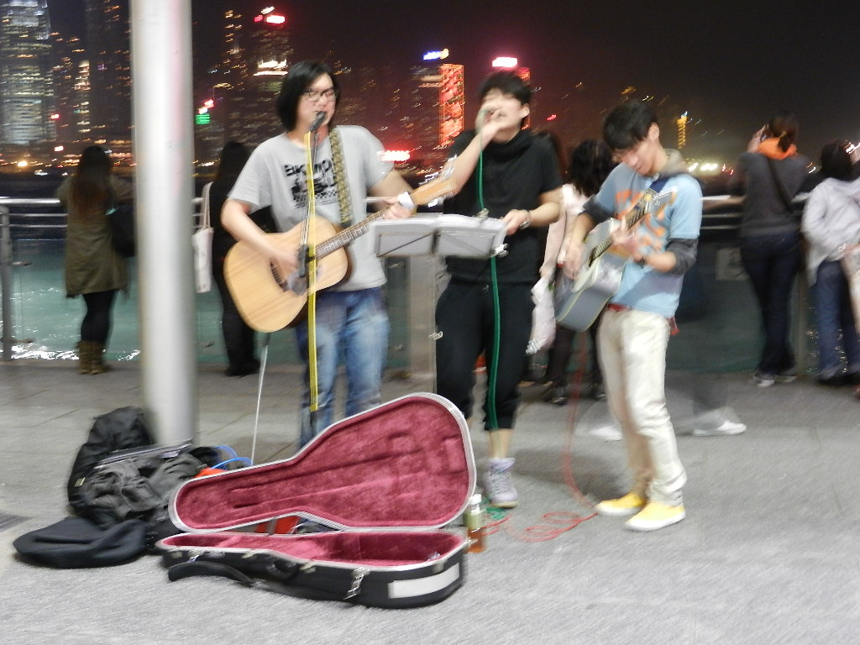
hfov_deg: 36.2
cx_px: 430
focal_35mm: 53
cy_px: 322
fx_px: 1317
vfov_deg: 27.5
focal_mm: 9.4
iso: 400
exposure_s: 1/2.5
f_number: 4.4
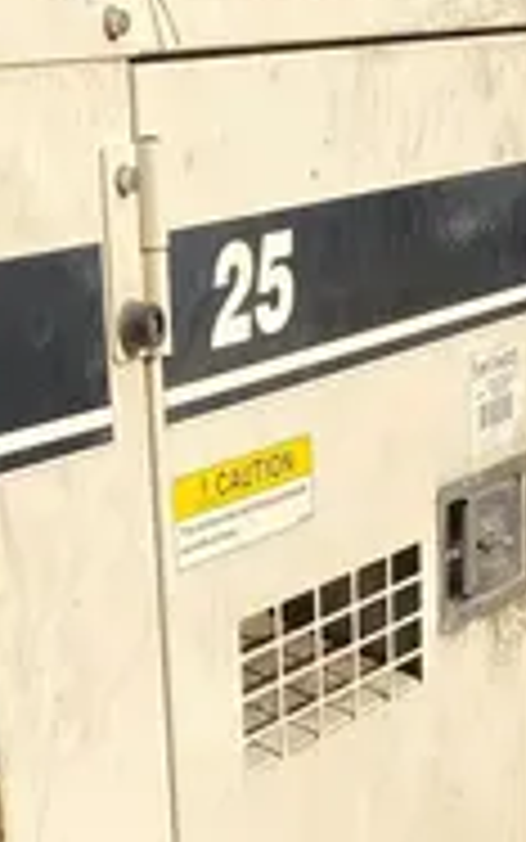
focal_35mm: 108
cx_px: 225
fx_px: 2475
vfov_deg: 18.4
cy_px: 984
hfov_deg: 12.1
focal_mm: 4.25
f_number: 1.8
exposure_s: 1/2105
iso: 32
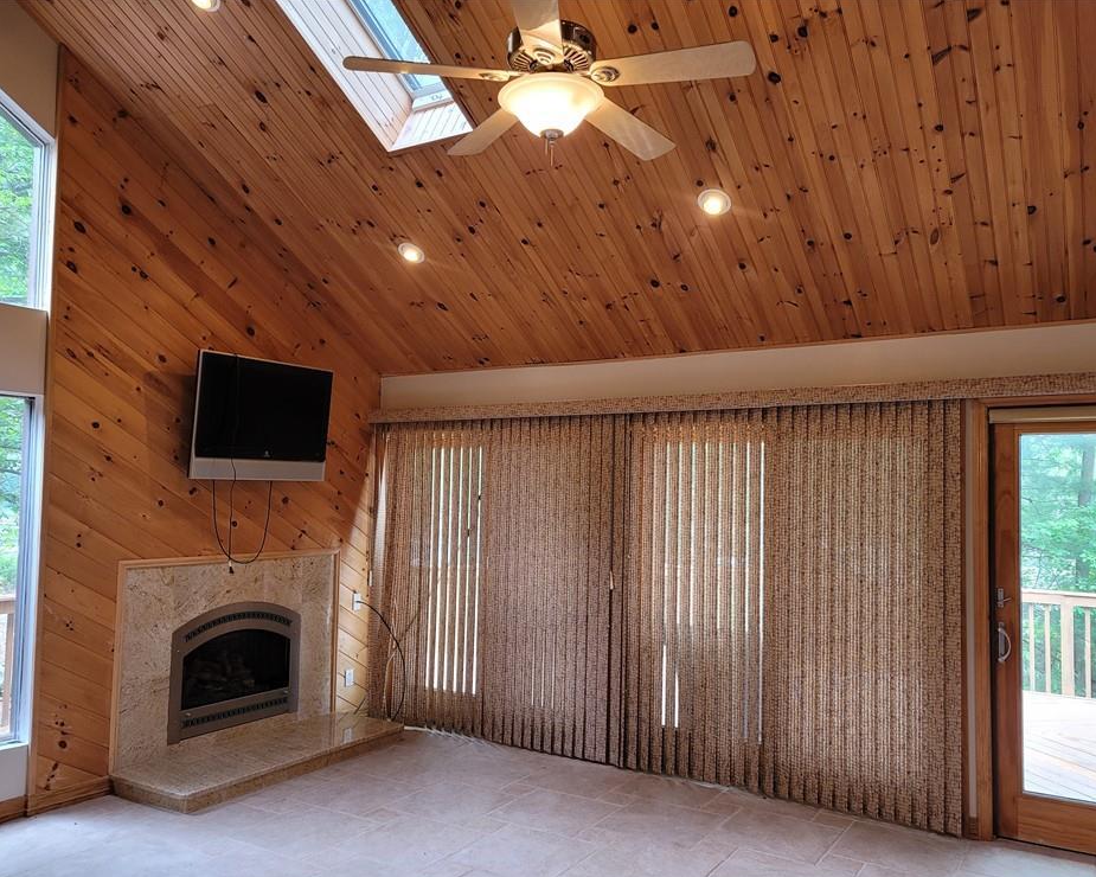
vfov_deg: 53.2
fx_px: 876
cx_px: 549
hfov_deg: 64.1
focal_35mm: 27
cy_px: 453
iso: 200
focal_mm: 7
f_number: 1.8
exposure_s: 1/60
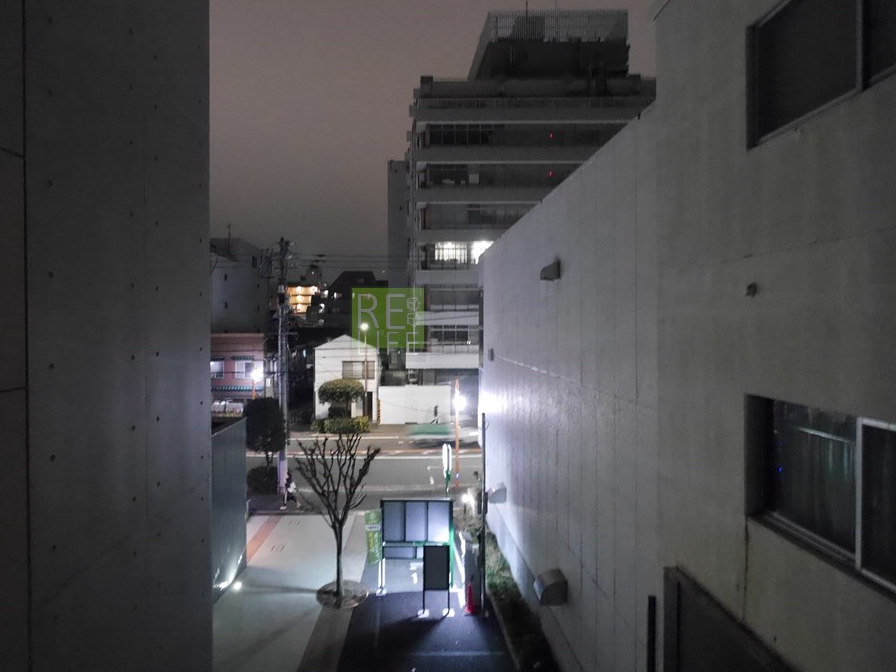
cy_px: 324
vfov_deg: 78.1
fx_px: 414
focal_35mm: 16
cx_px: 388
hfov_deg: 93.9
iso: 3200
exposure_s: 1/10
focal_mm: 7
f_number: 4
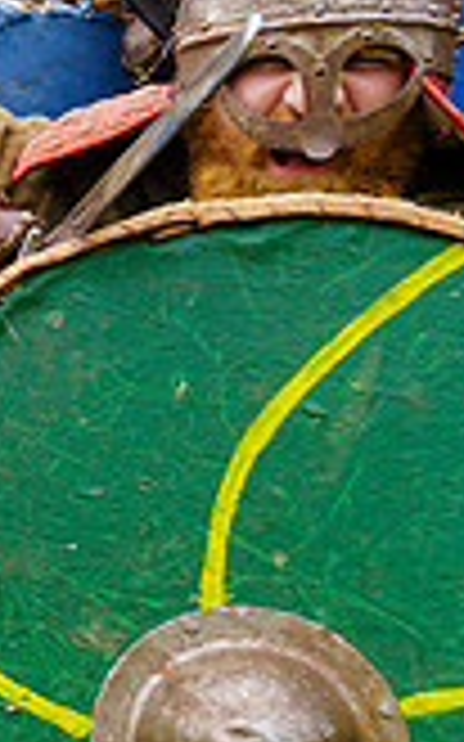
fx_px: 1742
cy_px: 443
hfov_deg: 12.0
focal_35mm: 86
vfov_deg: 24.1
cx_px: -680
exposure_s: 1/160
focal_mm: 16
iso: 100
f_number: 4.5
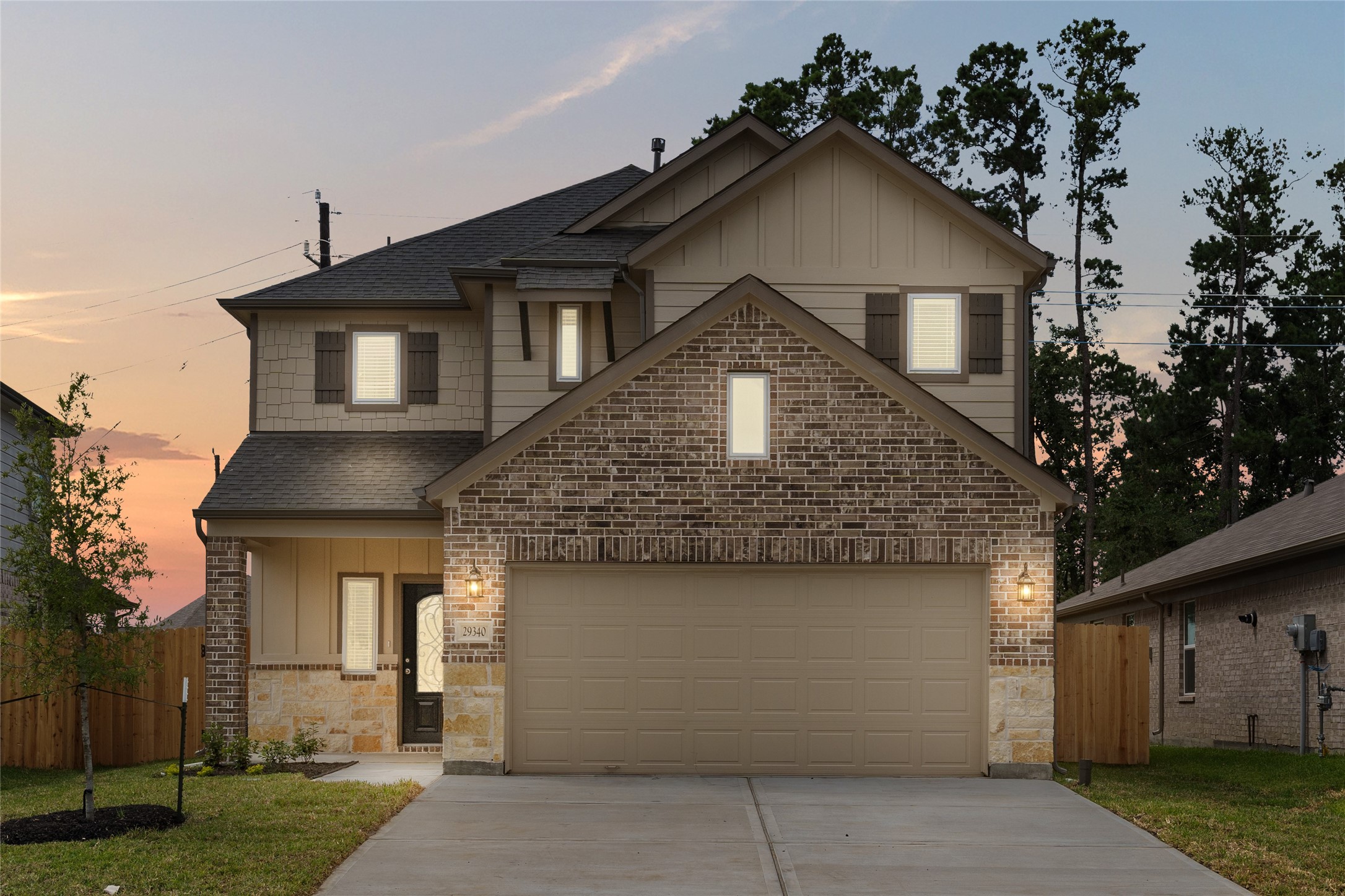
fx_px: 1681
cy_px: 448
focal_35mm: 45
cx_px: 672
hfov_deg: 43.6
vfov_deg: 29.9
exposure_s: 1/640
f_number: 9
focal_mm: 30
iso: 320
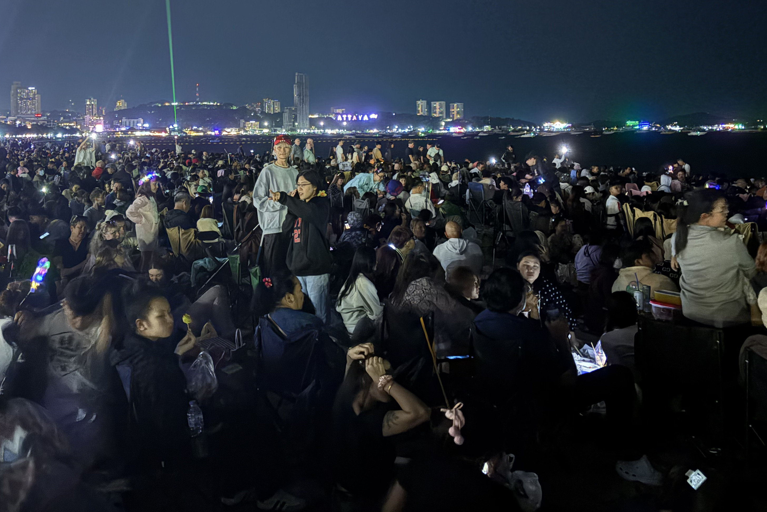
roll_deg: +0.8
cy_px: 133
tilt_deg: +0.4
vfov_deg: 35.2
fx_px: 788
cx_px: 299
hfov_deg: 51.5
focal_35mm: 37
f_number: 1.6
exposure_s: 1/14
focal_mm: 5.96
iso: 2500
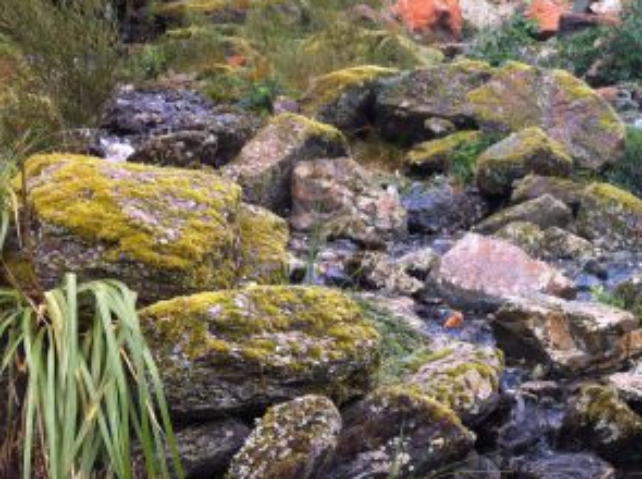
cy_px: 157
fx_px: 1407
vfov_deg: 19.3
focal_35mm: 76
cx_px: 677
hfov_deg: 24.3
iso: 80
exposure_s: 1/128
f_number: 2.8
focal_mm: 3.85
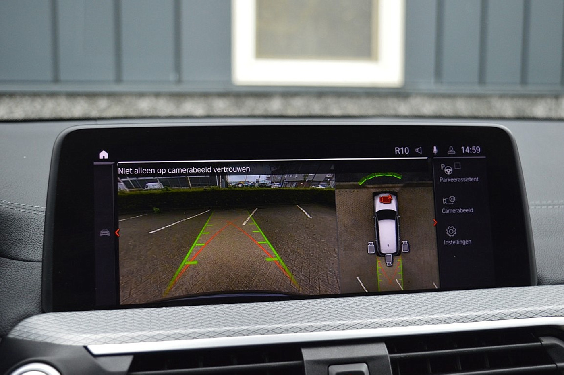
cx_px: 282
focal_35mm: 48
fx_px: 751
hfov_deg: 41.2
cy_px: 188
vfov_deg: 28.0
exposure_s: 1/60
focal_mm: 32
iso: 800
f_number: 4.5
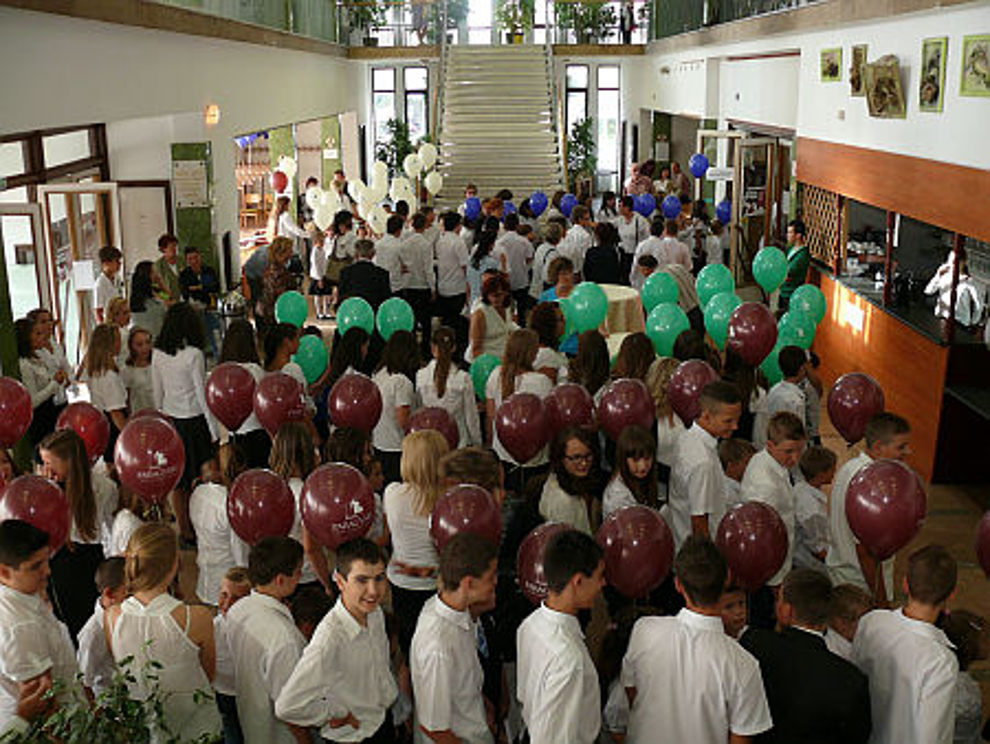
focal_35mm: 35
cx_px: 495
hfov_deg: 52.6
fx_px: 1002
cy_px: 372
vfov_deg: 40.7
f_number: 2.8
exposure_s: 1/30
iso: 100
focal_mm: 7.4
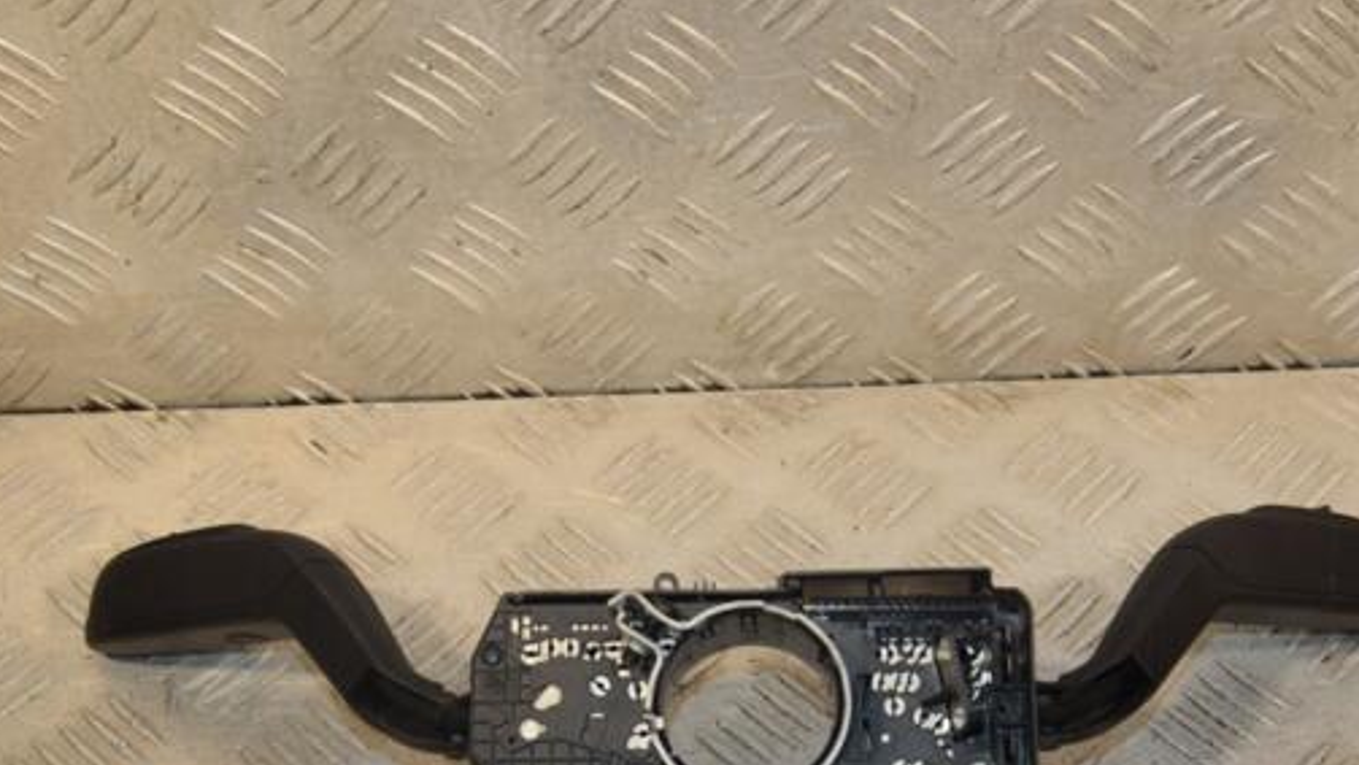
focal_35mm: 66
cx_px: 792
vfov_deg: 18.3
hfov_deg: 32.0
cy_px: 530
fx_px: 2365
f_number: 6.3
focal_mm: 35
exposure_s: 1/200
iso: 800
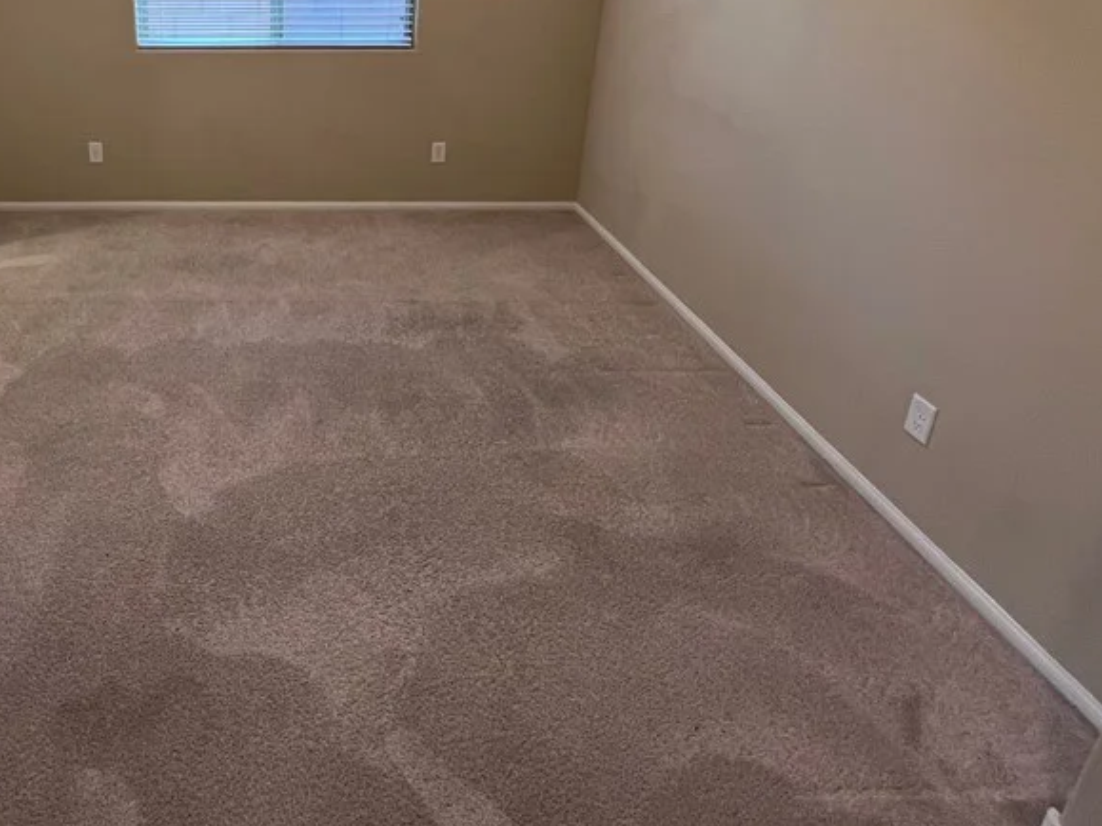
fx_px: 732
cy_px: 162
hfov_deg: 69.2
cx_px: 278
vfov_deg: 54.7
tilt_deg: -19.8
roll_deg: -0.1
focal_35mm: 23
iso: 160
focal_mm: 1.57
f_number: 1.8
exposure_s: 1/60
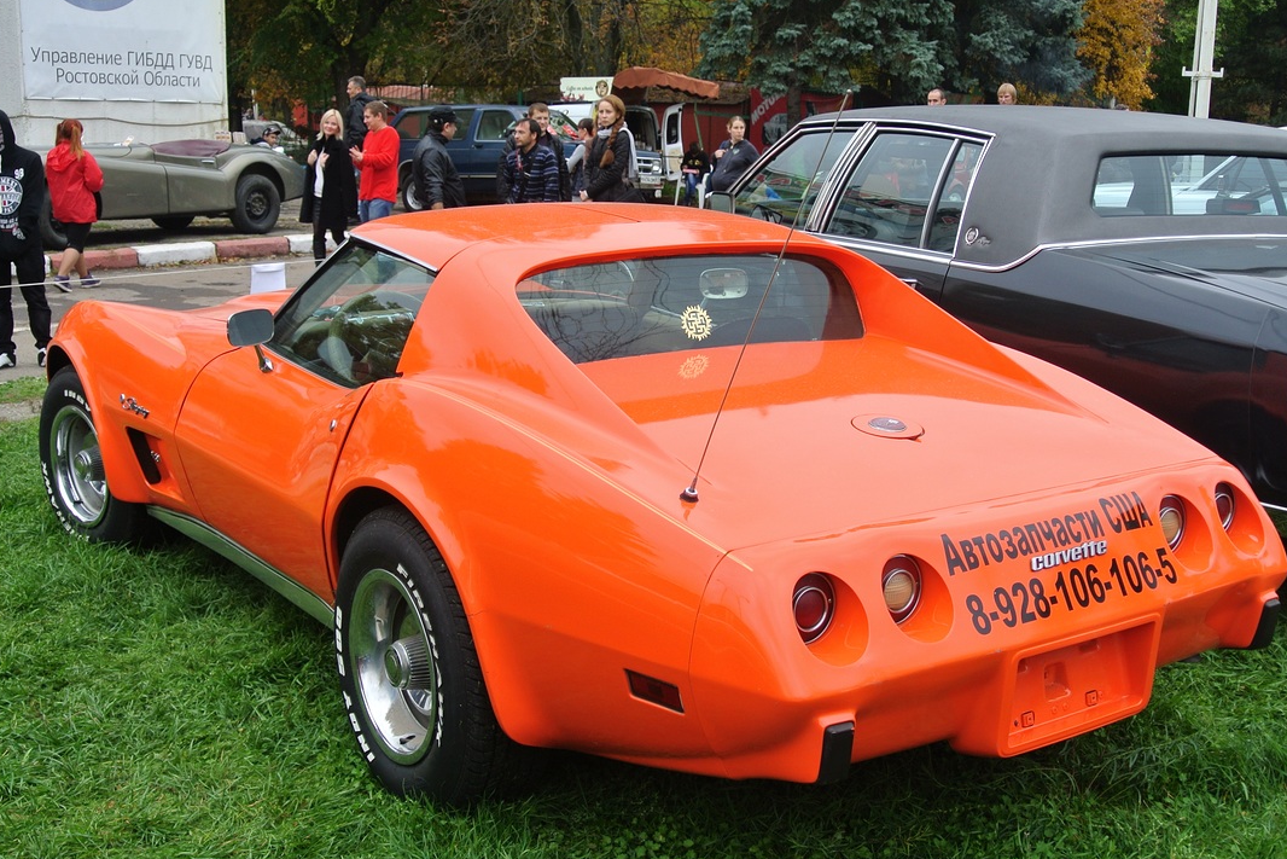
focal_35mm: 45
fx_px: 1609
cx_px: 668
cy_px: 468
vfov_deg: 29.9
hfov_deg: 43.6
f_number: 4.2
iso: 100
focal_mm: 15.1
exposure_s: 1/100
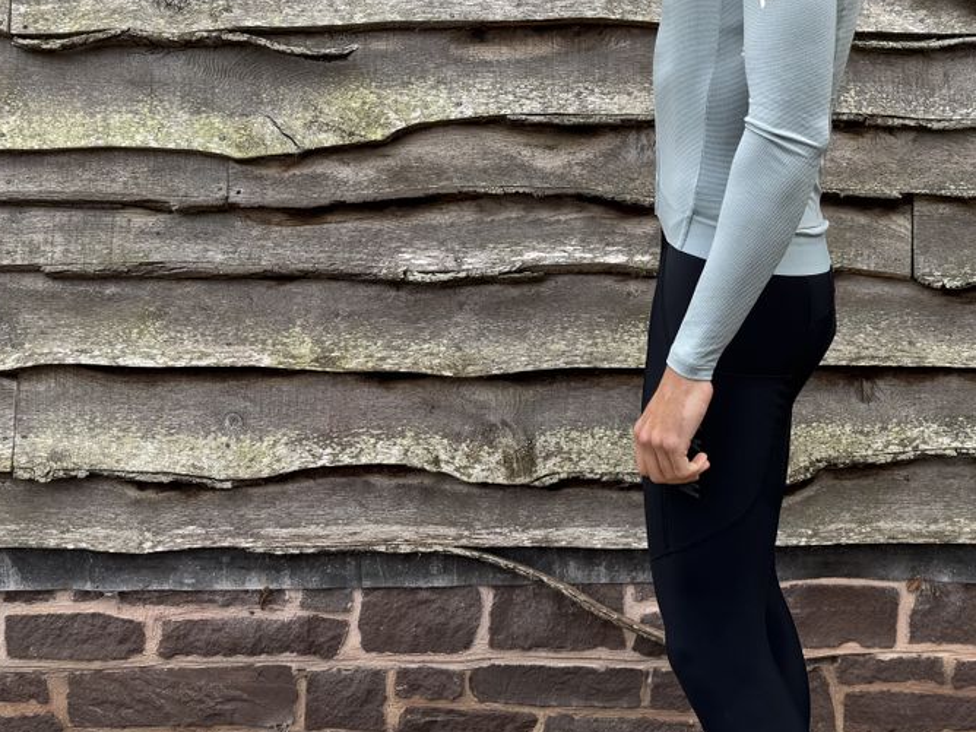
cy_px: 156
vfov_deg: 30.8
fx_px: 1297
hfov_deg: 39.6
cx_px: 780
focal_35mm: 46
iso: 80
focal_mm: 6.76
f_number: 1.78
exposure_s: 1/582
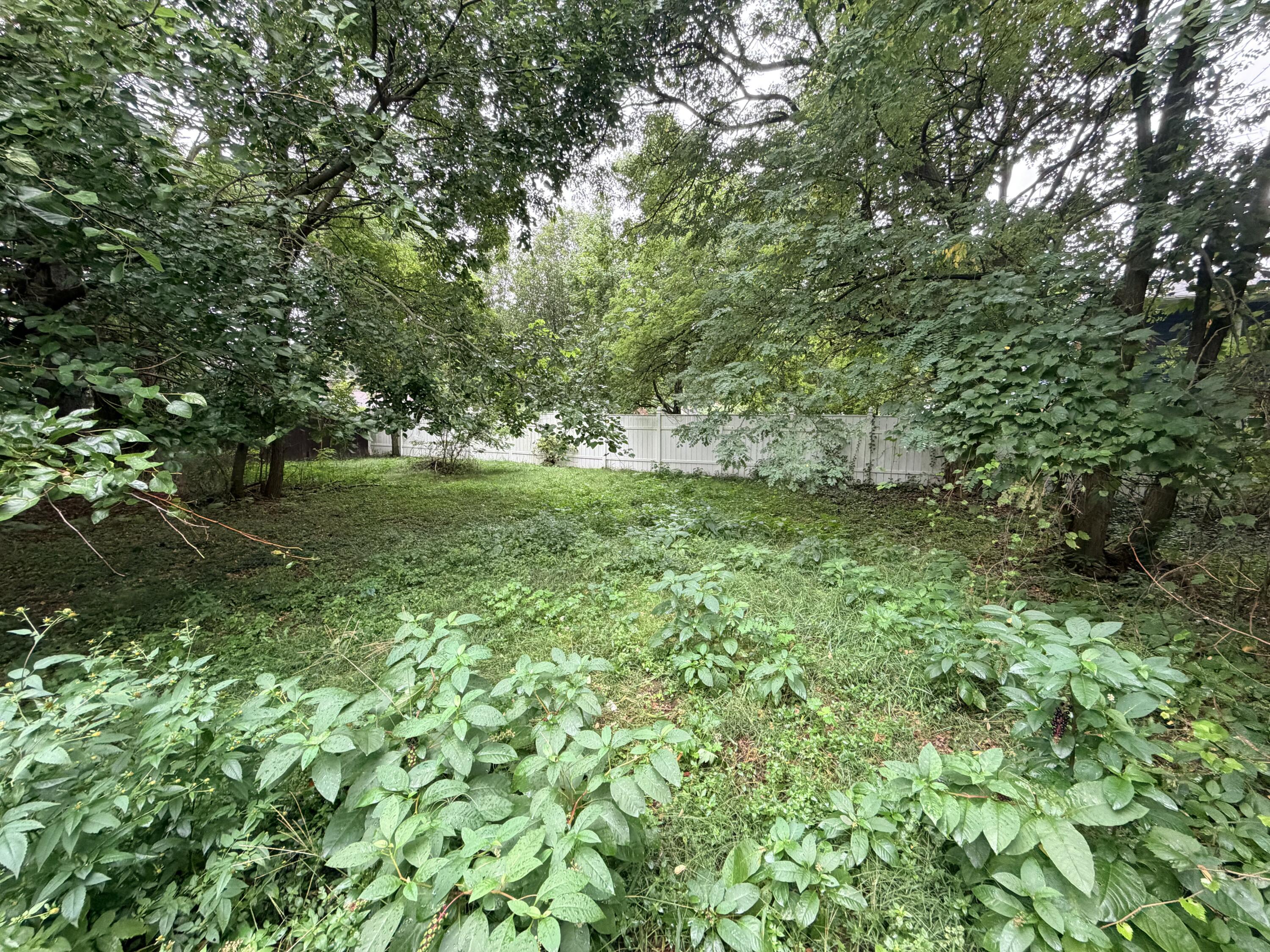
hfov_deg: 102.1
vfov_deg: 85.7
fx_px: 514
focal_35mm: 14
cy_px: 476
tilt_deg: -6.9
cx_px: 635
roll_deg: -0.5
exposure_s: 1/108
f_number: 2.2
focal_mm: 2.22
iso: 320
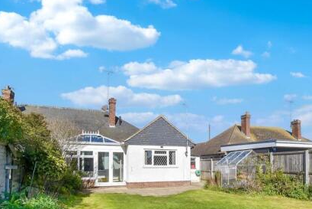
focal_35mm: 24
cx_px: 174
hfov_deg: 73.5
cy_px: 159
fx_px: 208
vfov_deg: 50.8
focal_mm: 10
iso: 160
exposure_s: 1/640
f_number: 8
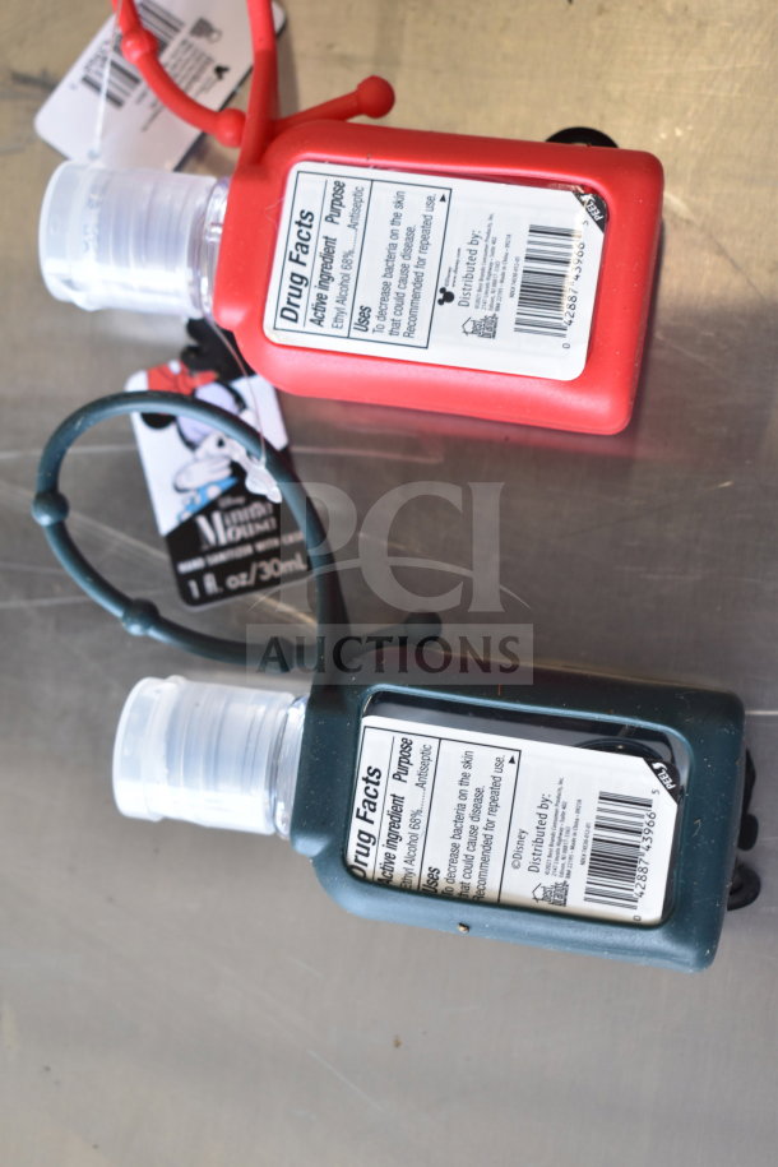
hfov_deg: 25.8
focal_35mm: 52
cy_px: 584
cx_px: 389
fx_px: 1702
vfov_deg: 37.9
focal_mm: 35
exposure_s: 1/60
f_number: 4.5
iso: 400
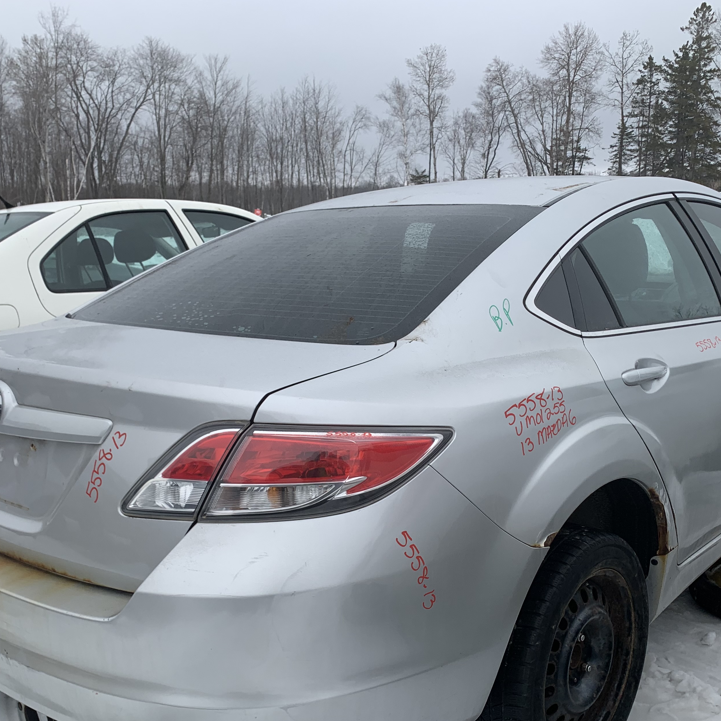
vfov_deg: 44.7
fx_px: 872
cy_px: 432
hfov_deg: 44.9
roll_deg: +0.9
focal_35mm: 37
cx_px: 374
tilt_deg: -14.3
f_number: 1.8
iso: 25
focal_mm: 4.25
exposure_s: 1/444
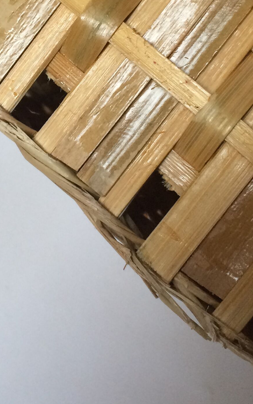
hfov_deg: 17.9
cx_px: 32
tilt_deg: -58.2
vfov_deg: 27.9
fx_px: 794
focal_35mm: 72
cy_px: 67
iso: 160
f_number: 2.2
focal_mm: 4.15
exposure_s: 1/33
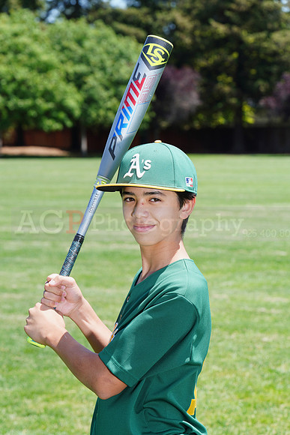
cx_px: 145
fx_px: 1630
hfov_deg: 10.2
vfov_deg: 15.2
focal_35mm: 135
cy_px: 218
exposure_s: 1/200
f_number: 10
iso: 200
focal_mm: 135
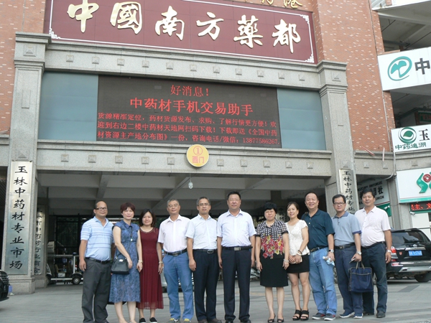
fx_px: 448
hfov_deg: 51.4
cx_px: 216
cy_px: 162
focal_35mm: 36
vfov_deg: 39.7
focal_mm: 6
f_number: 5.6
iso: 80
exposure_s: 1/125
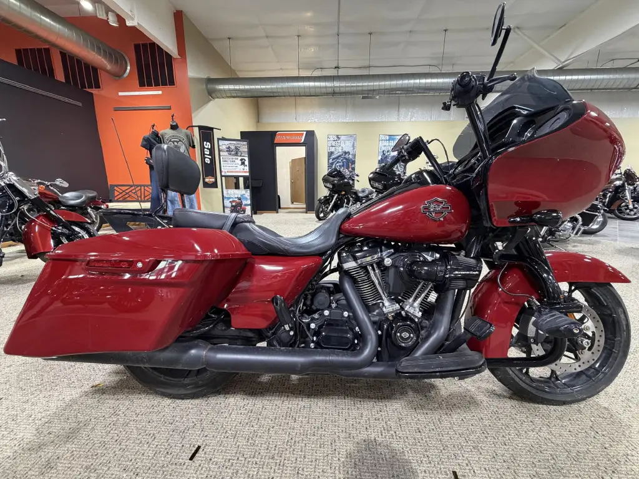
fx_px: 258
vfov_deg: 85.7
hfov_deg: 102.1
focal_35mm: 14
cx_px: 320
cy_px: 240
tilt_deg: -12.6
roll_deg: +0.1
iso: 400
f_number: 2.2
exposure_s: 1/60
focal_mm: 2.22
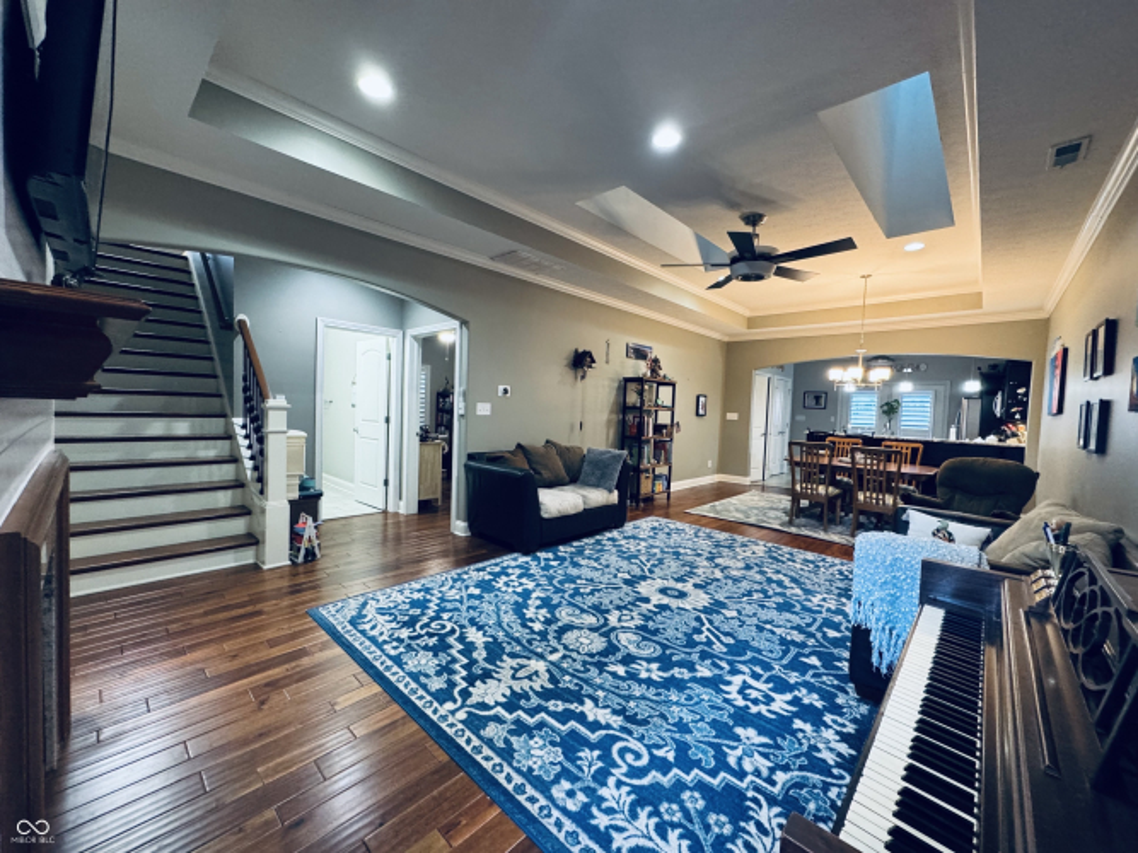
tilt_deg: -3.1
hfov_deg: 102.1
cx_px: 569
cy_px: 426
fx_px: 460
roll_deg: -2.2
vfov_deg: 85.7
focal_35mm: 14
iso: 400
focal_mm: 2.22
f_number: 2.2
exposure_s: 1/60
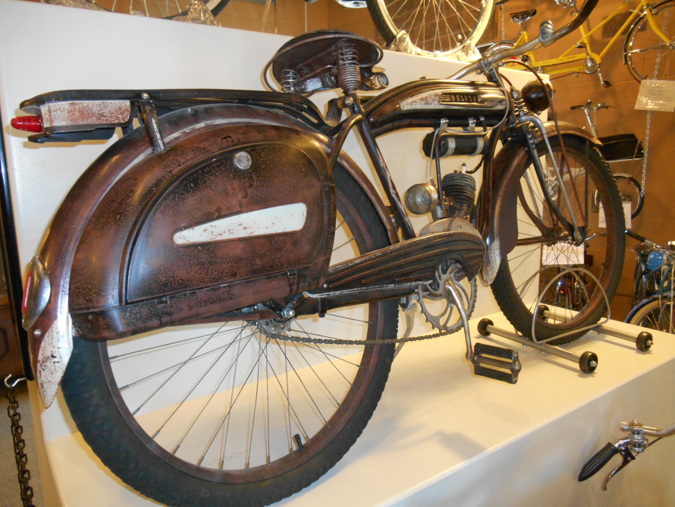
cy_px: 254
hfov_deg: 67.3
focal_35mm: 26
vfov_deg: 53.1
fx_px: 507
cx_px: 338
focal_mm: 4.7
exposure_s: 1/10
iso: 400
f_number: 3.4
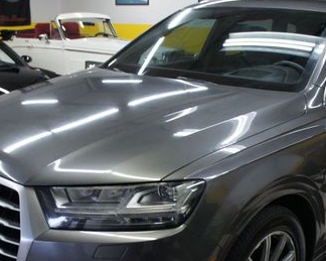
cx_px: 167
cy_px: 171
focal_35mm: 50
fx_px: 482
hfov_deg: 37.3
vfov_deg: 30.0
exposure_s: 1/80
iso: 500
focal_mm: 18
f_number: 3.5
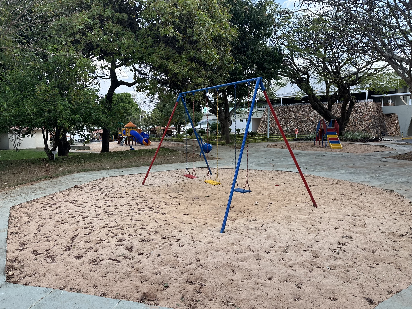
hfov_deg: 71.6
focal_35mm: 24
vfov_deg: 56.8
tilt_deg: -5.0
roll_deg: +0.1
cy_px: 154
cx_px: 206
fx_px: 286
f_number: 1.78
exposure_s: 1/1029
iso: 80
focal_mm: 6.86
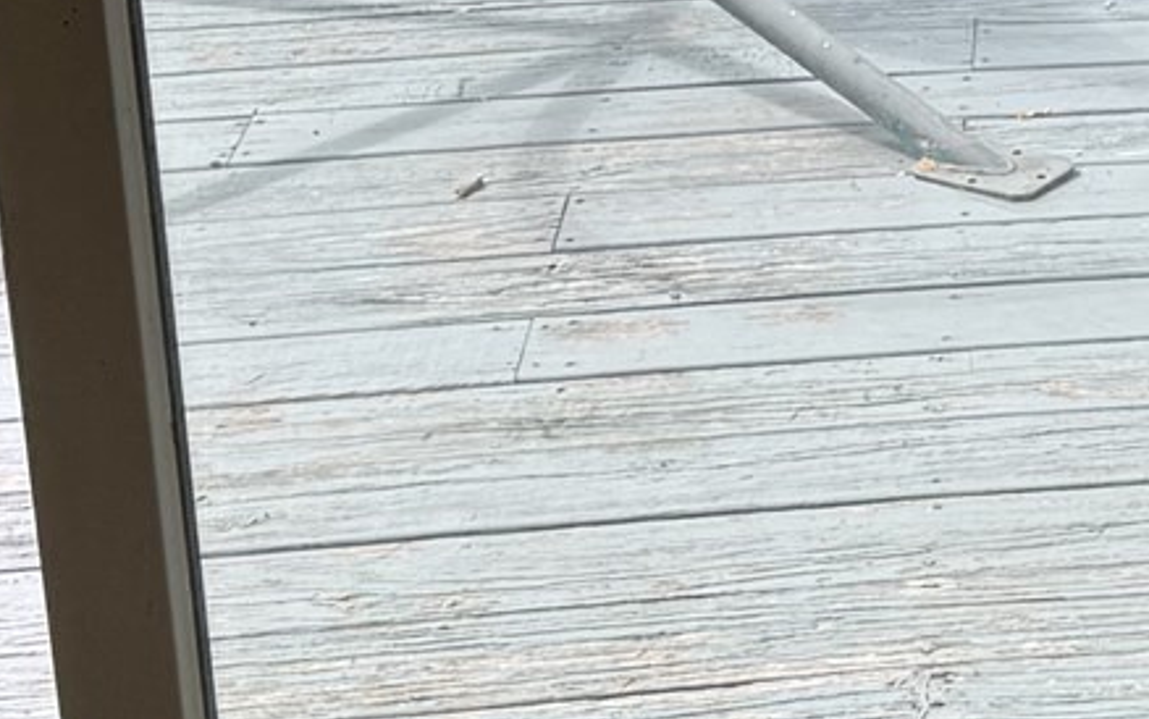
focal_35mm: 119
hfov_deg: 16.8
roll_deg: +0.3
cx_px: 1361
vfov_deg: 10.6
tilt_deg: -16.6
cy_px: -417
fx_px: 3727
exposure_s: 1/1026
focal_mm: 6.76
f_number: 1.78
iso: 80
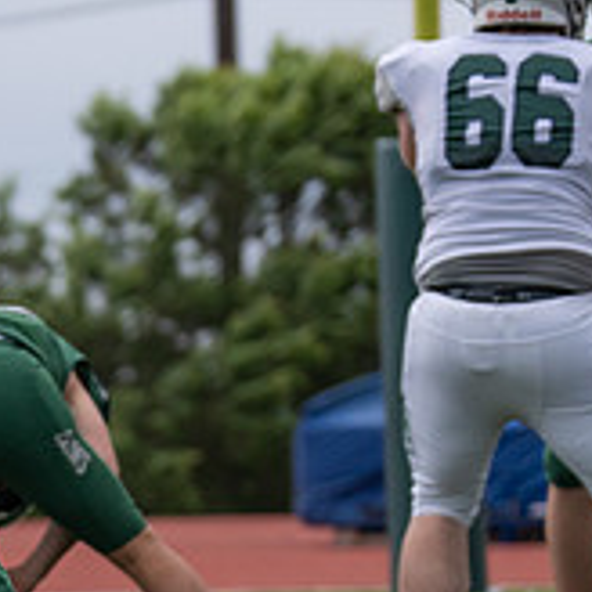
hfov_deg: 4.0
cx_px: -533
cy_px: 472
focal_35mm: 435
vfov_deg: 4.0
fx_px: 8417
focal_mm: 106
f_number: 2.8
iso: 250
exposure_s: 1/1250
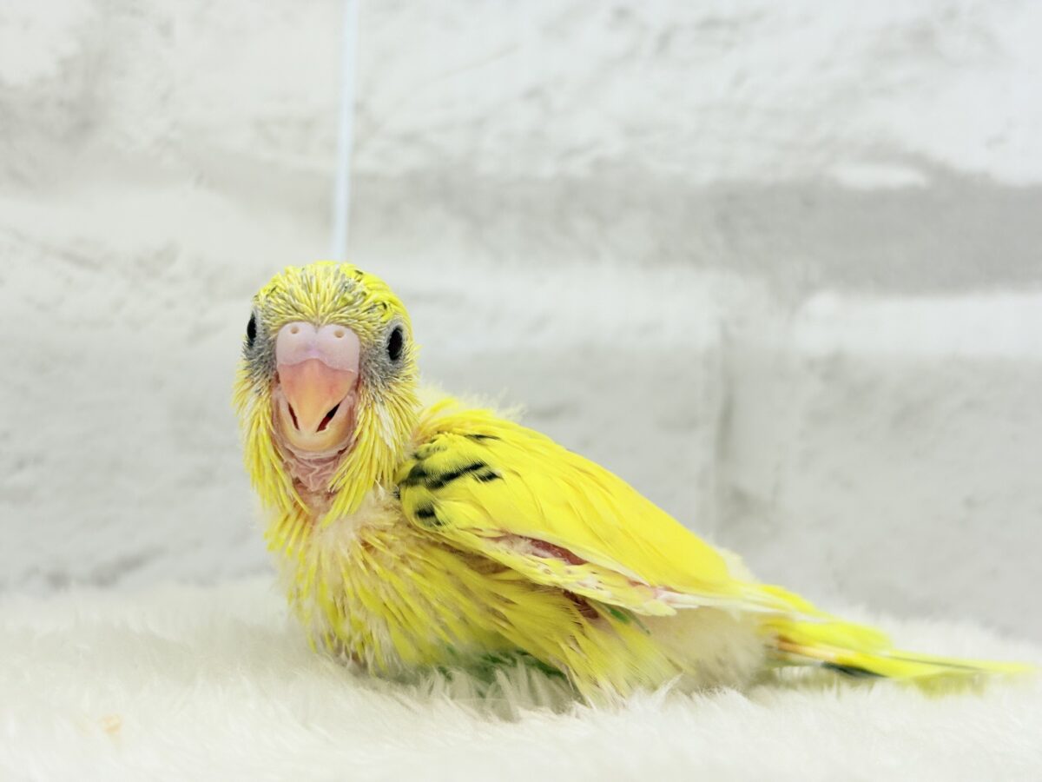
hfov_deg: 36.8
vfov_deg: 28.0
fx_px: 1565
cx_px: 521
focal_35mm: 52
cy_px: 391
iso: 50
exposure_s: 1/100
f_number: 1.6
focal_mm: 5.96
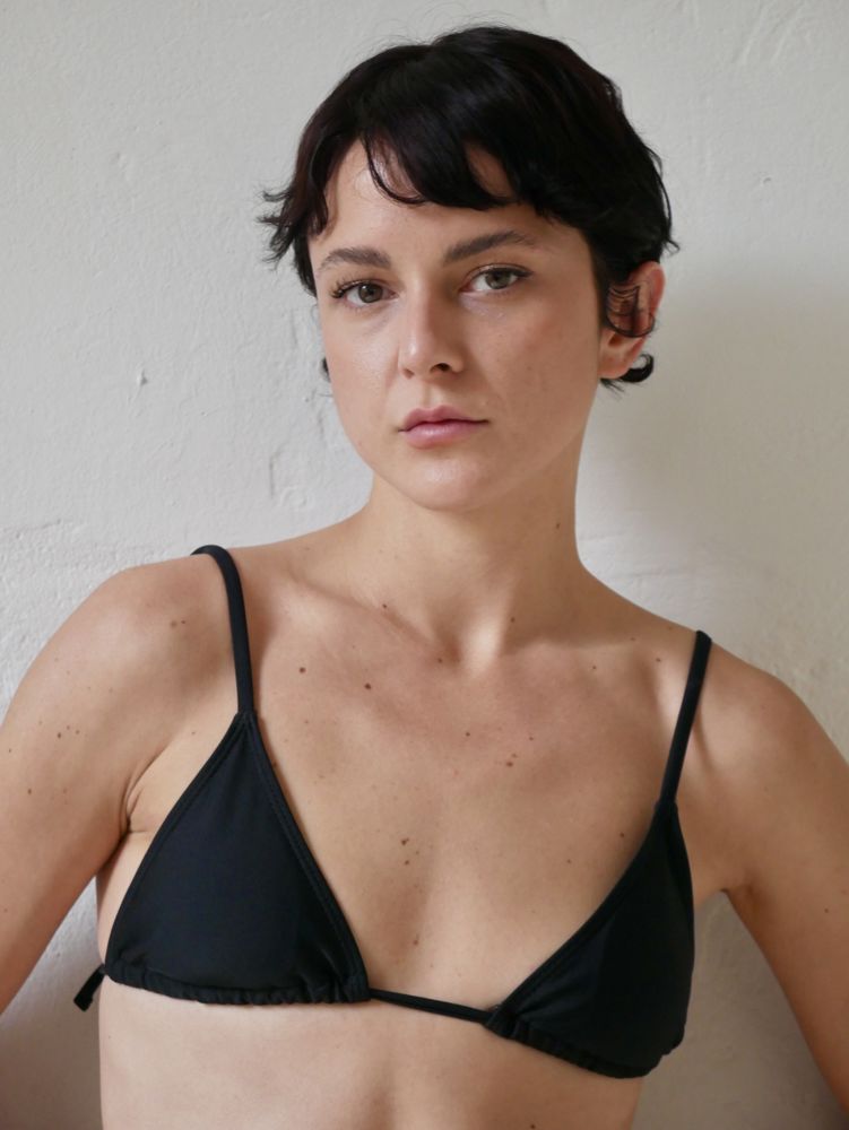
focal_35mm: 72
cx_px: 424
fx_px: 2353
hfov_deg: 20.5
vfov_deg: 27.0
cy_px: 565
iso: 1600
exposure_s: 1/80
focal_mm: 36
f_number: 5.5
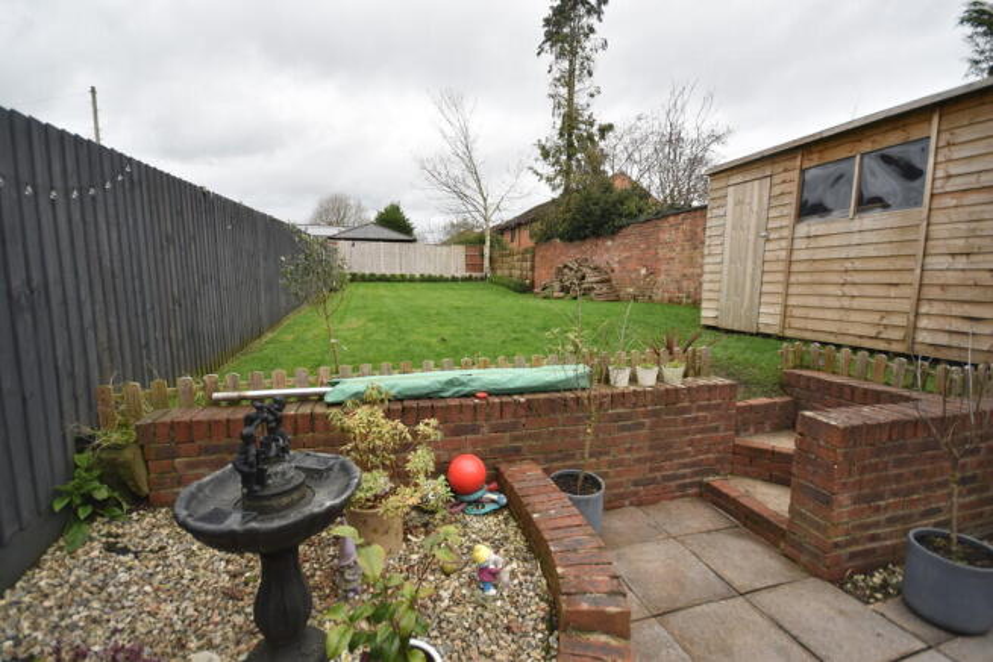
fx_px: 414
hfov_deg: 100.4
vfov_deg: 77.4
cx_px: 496
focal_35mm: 15
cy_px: 331
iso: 125
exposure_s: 1/200
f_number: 5
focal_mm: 10
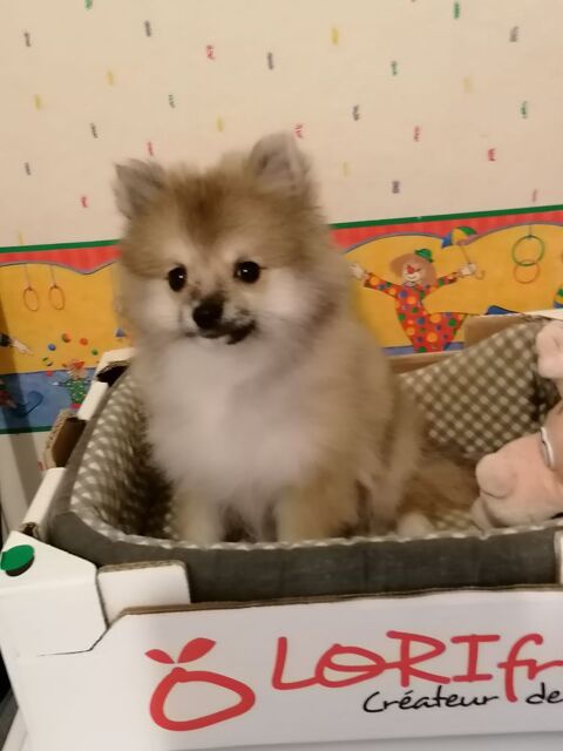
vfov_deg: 49.0
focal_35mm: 38
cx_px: 282
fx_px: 824
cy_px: 376
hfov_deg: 37.7
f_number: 1.8
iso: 500
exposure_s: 1/20
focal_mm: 3.62
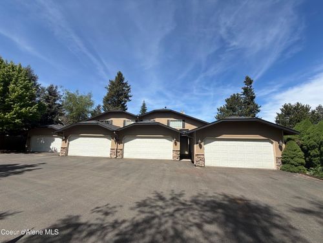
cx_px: 162
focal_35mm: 14
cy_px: 122
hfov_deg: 102.1
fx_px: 131
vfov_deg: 85.7
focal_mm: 2.22
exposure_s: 1/770
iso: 20
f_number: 2.2
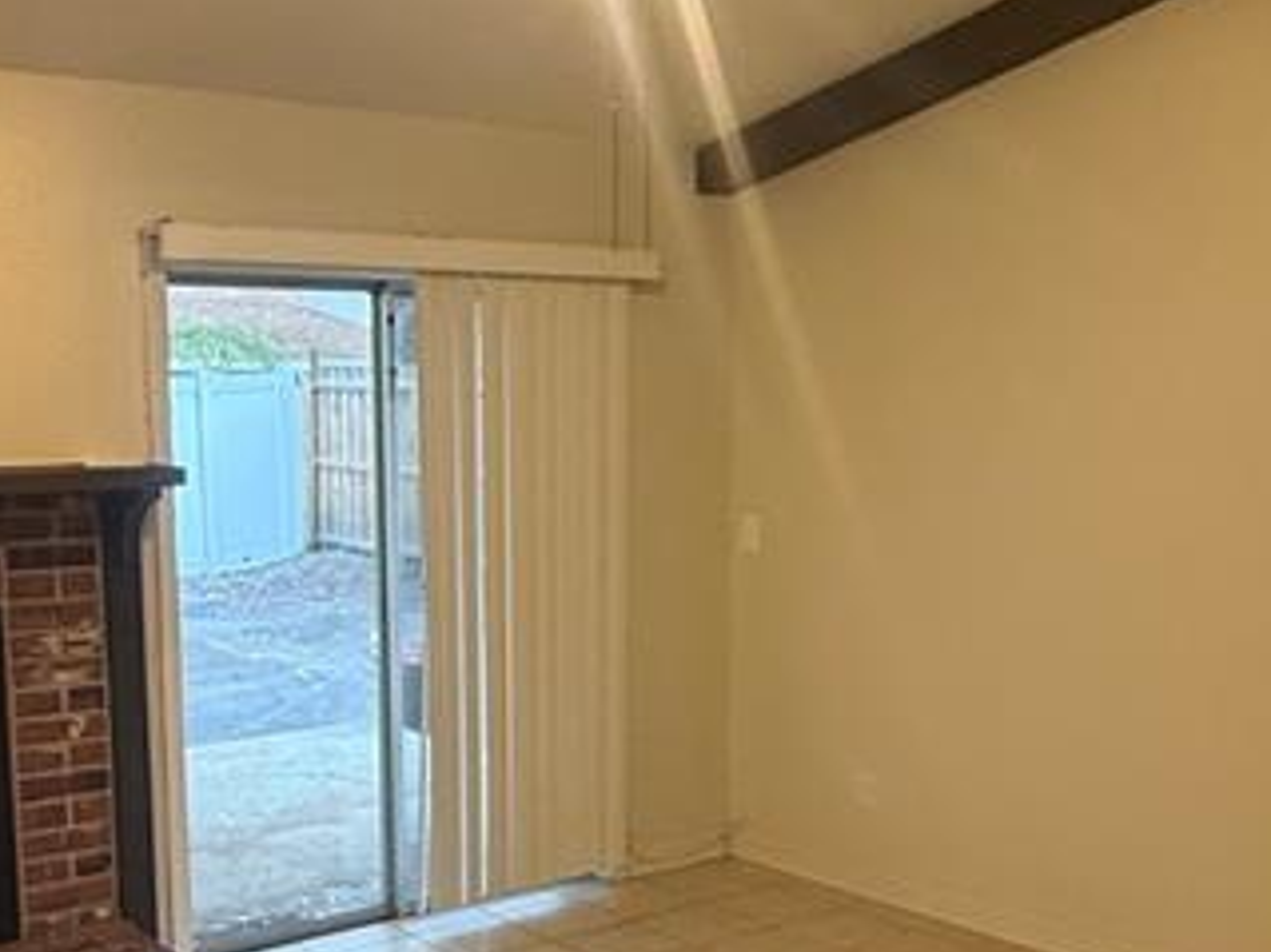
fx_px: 1652
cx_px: 590
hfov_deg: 42.1
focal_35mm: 45
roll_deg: -0.7
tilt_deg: -6.6
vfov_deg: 31.9
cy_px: 621
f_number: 2.2
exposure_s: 1/60
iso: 320
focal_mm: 2.22
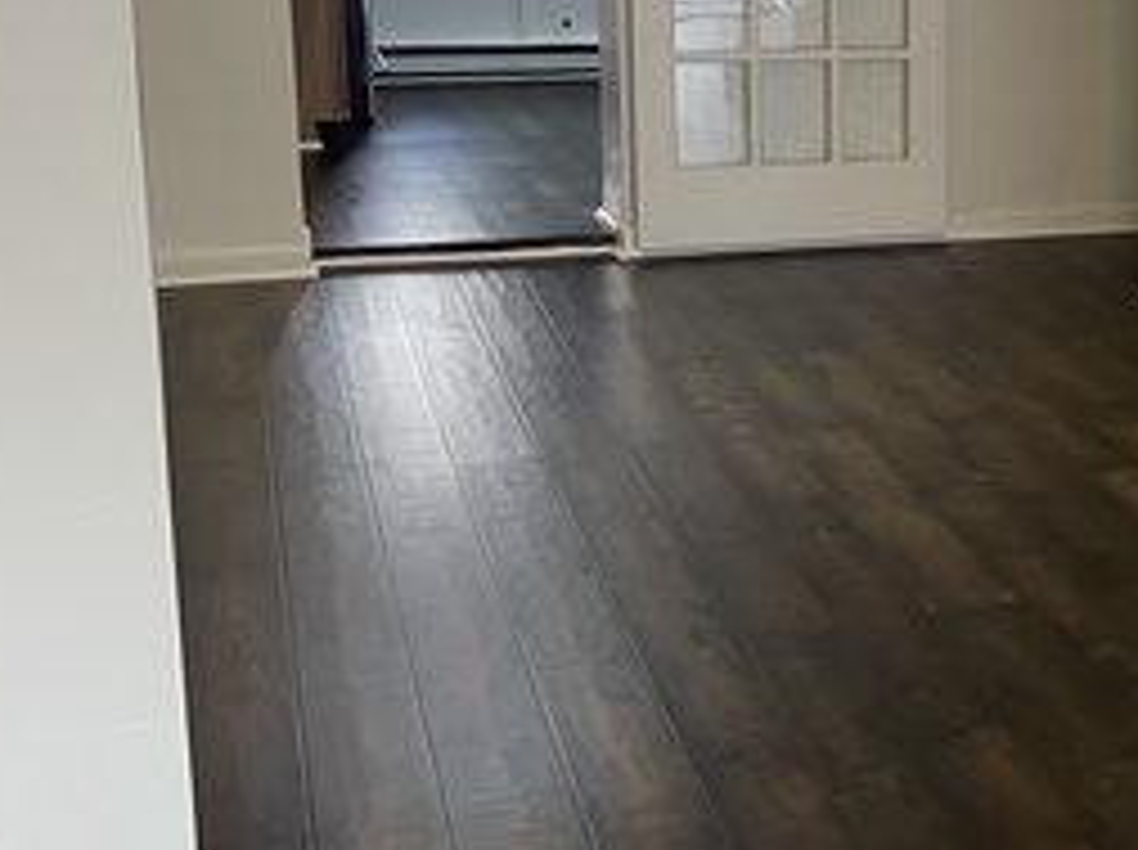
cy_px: 247
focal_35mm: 66
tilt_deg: -11.4
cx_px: 1433
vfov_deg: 22.1
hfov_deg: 25.7
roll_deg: -2.2
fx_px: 2167
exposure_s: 1/60
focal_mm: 5.1
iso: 100
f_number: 1.6
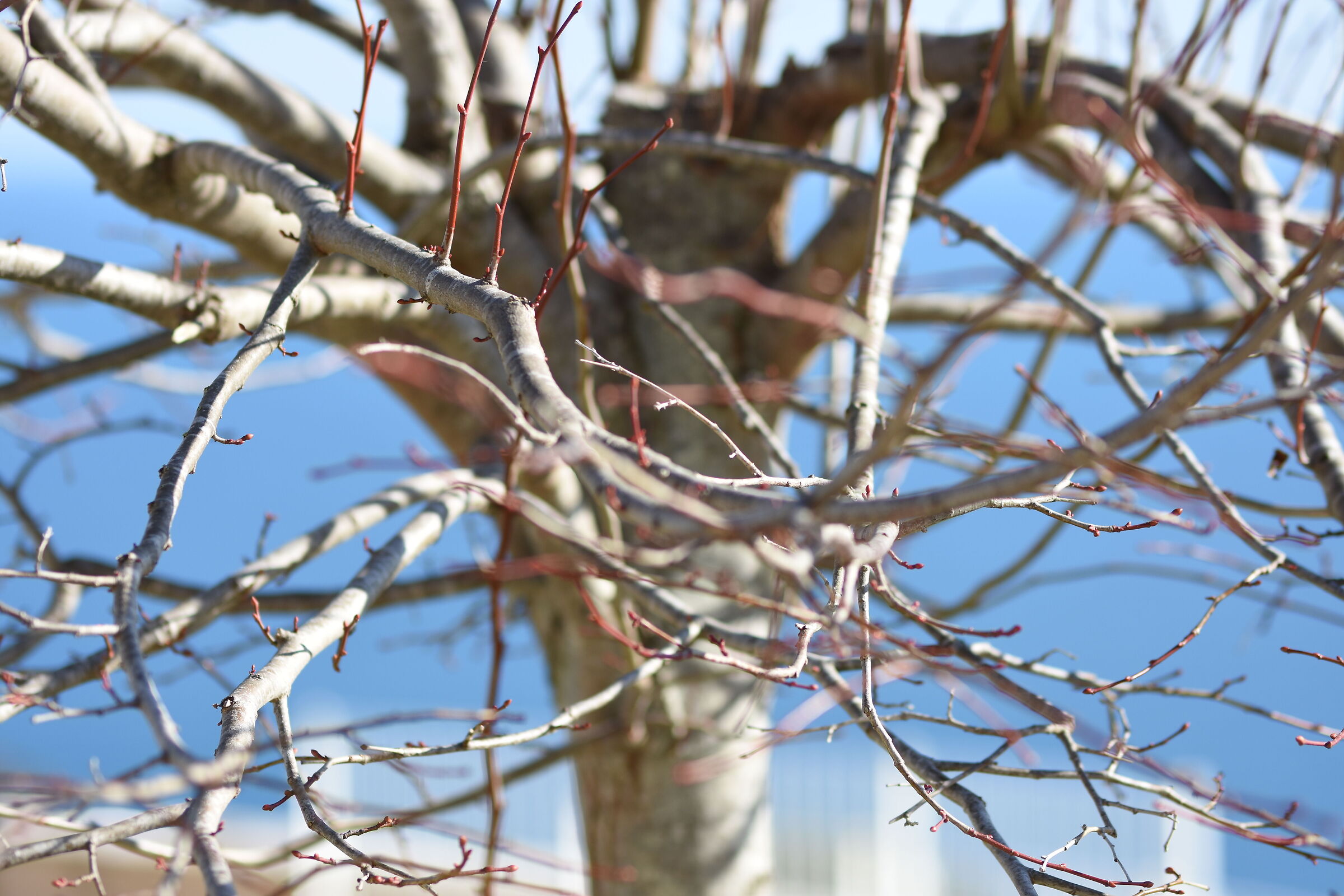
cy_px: 448
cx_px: 672
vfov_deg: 10.8
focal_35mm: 128
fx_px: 4760
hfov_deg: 16.1
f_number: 1.7
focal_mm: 85
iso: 125
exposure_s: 1/4000
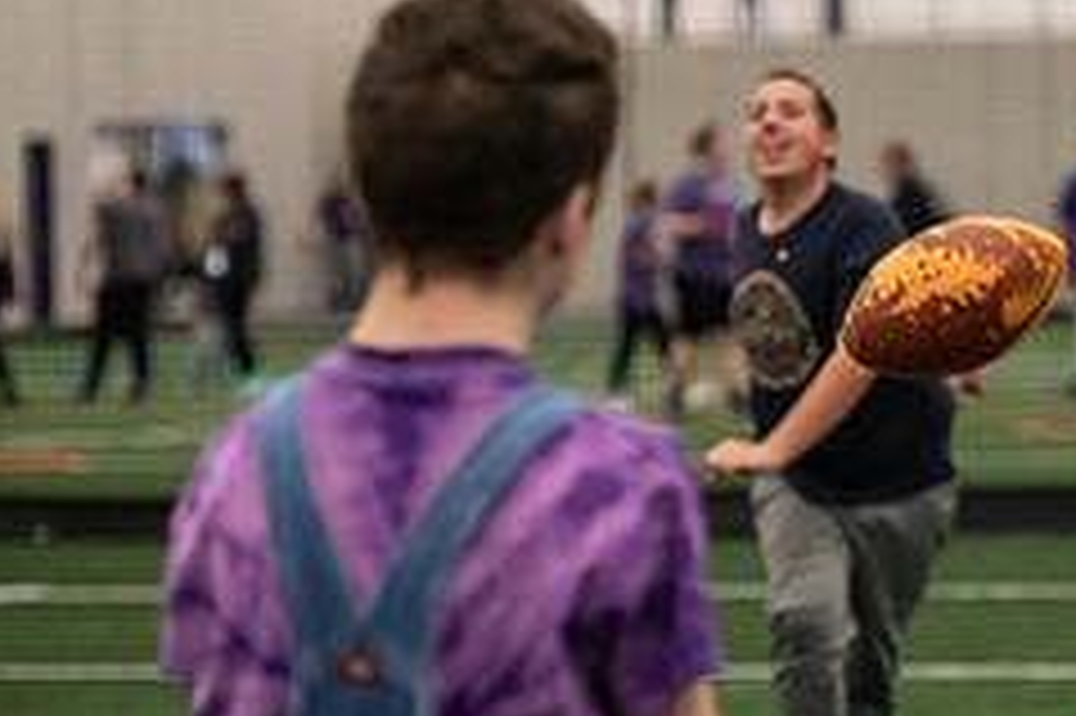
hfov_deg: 7.7
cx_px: 1283
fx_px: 7975
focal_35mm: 267
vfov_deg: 5.1
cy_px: 349
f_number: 3.5
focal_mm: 110
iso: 4000
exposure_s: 1/250
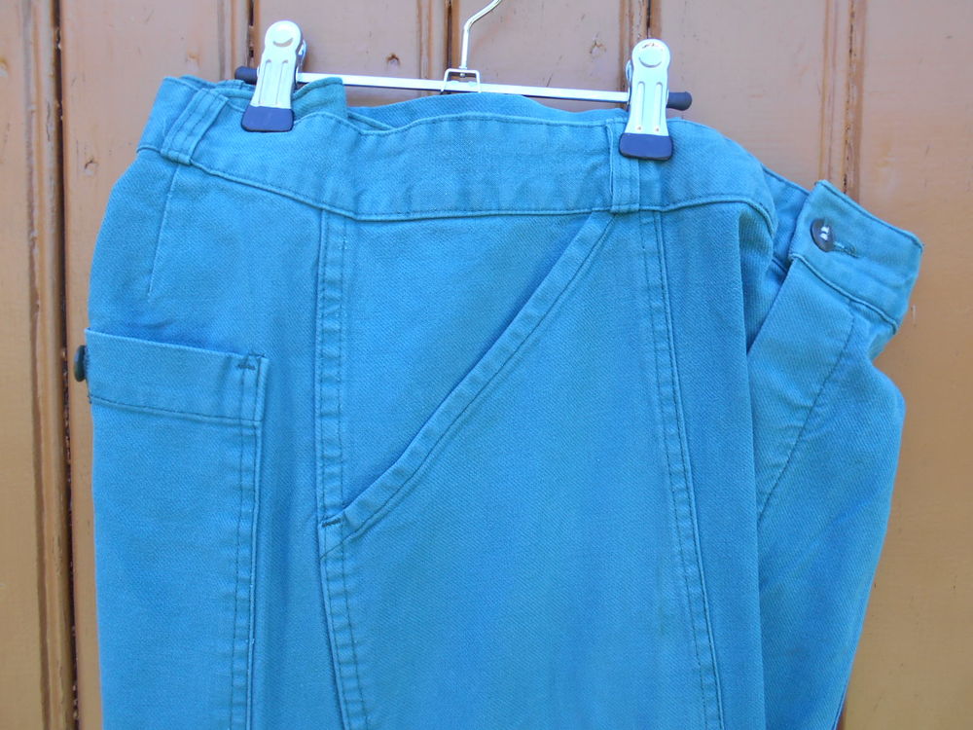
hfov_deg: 67.3
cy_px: 365
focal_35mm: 26
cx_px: 486
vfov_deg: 53.1
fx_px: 731
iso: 80
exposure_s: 1/60
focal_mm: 4.6
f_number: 3.2
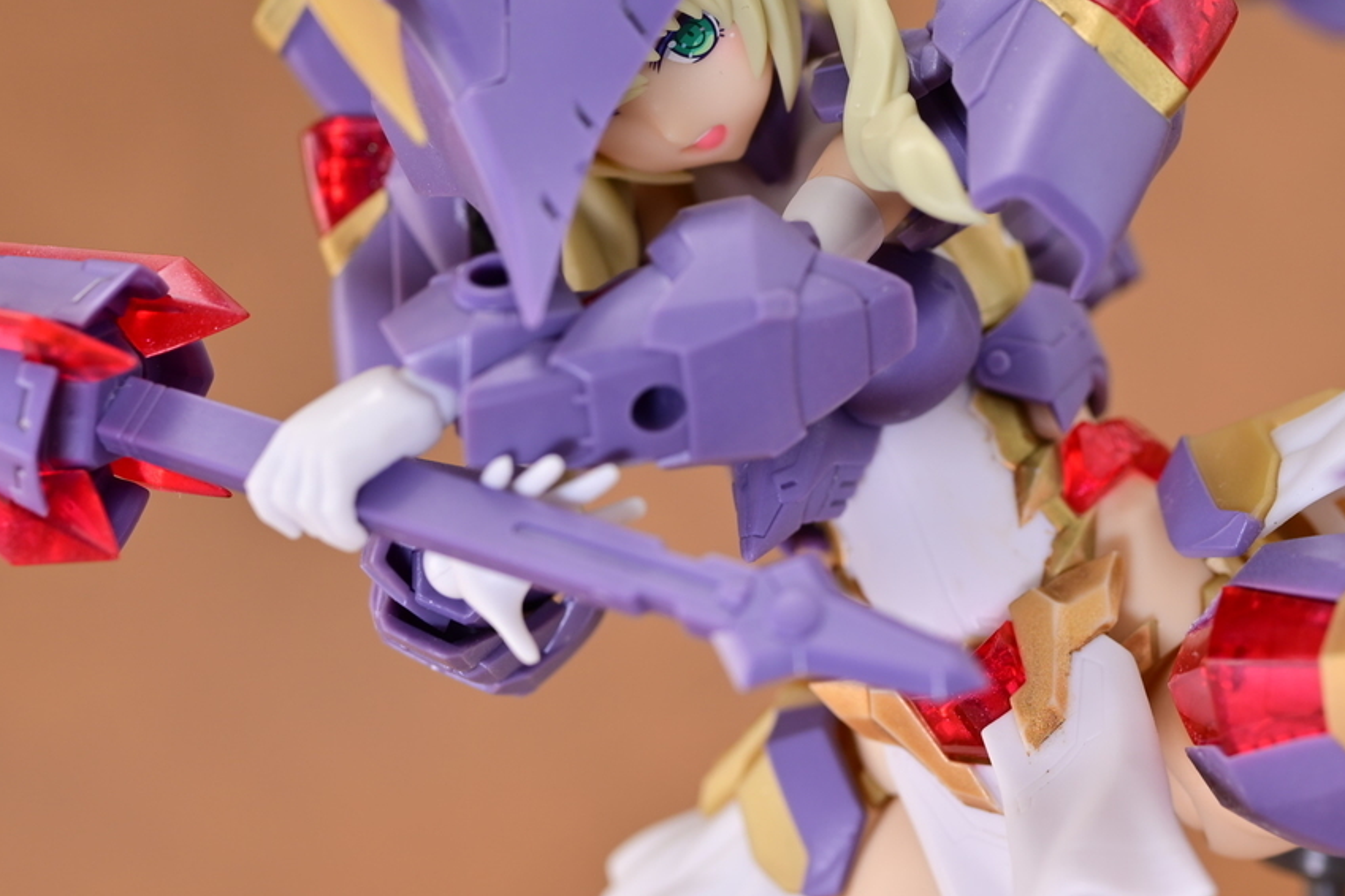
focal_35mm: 106
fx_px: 3960
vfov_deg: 12.9
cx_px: 906
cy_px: 304
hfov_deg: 19.2
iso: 100
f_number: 6.3
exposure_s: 1.6
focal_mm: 50
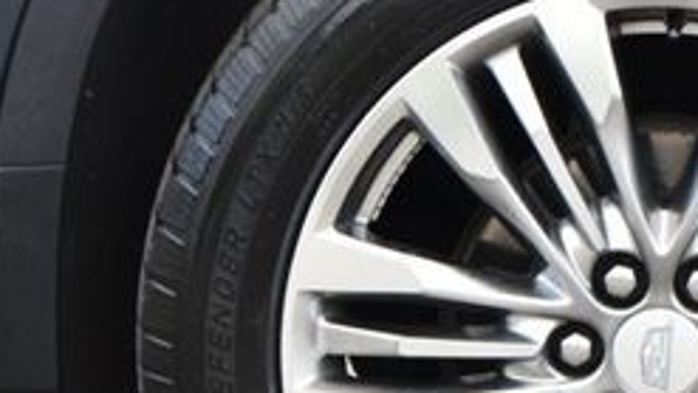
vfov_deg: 3.3
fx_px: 6775
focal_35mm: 366
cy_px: 311
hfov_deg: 5.9
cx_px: 664
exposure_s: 1/250
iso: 400
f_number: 5.6
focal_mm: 90
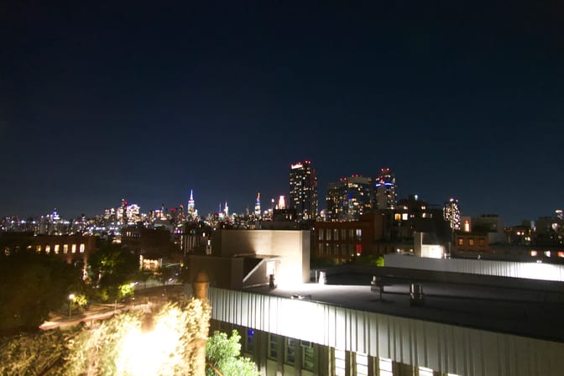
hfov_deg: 73.7
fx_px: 376
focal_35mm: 24
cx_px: 282
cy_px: 188
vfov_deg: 53.1
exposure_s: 1/8
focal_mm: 9
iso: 3200
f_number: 2.8
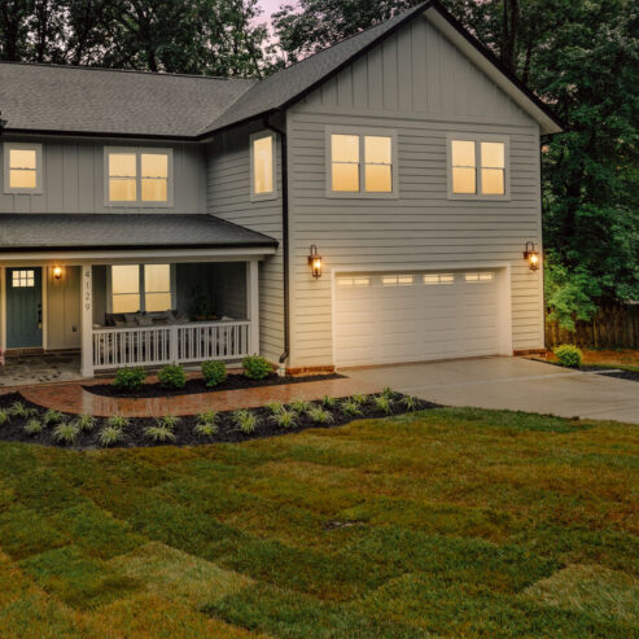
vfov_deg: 52.1
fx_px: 645
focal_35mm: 31
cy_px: 235
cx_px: 124
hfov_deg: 49.5
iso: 400
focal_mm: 17.5
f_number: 8
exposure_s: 1/60
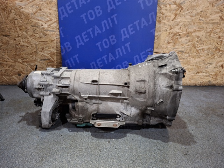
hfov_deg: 69.4
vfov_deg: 54.8
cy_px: 84
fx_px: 162
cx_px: 112
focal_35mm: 25
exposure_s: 1/25
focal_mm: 4.69
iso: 320
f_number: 1.8
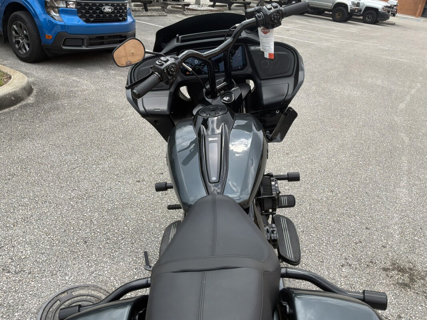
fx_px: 345
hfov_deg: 63.4
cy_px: 160
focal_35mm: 28
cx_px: 214
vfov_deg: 49.7
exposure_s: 1/1015
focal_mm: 3
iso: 25
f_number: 1.8
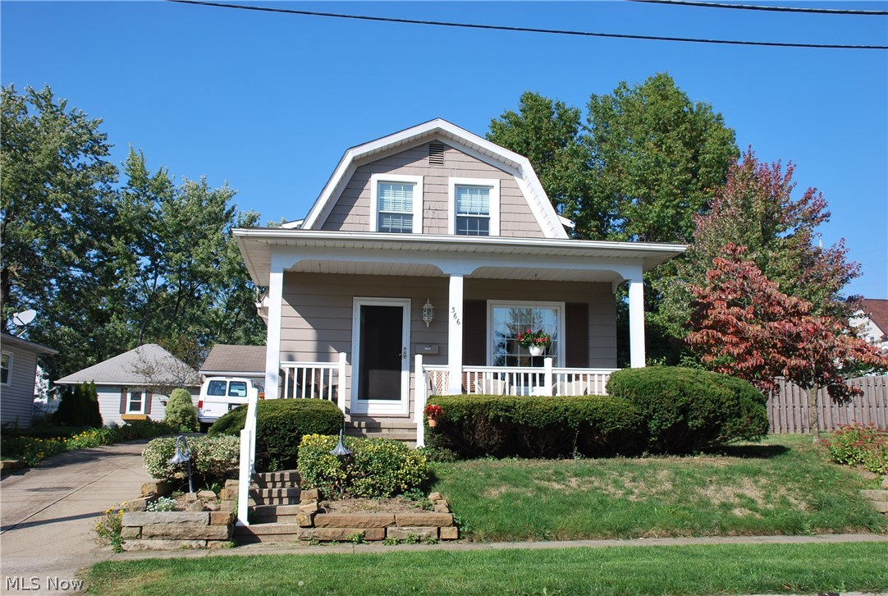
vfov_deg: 37.0
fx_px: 890
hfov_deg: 53.0
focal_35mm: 36
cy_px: 298
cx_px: 444
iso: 100
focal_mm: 24
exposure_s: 1/250
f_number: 8
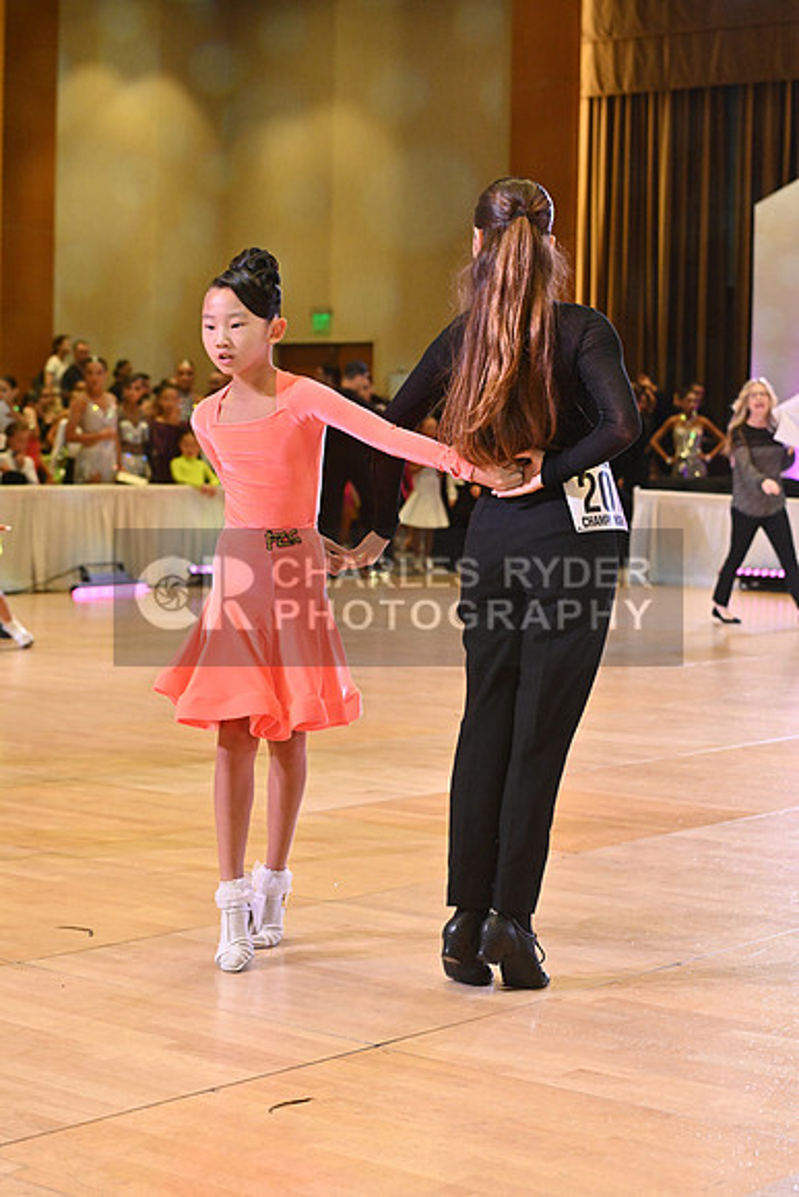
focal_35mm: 70
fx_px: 2329
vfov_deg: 28.8
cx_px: 400
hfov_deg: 19.5
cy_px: 598
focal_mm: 70
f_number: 5.6
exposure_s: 1/400
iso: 4000
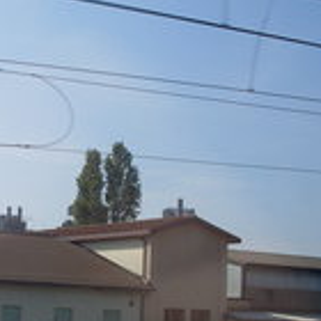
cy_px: 250
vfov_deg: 18.0
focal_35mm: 96
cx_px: -21
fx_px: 1007
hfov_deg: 17.6
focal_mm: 6.3
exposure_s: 1/90
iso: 80
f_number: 8.4
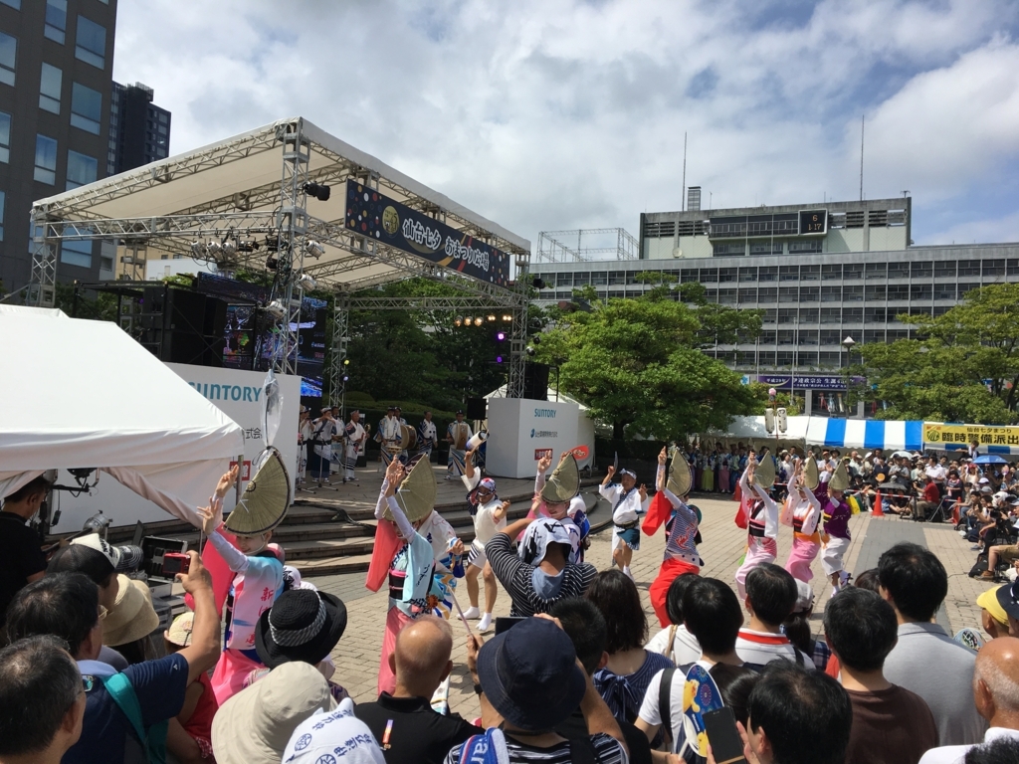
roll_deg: -2.8
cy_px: 382
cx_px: 510
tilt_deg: +4.1
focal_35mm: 29
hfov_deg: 61.7
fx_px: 854
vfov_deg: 48.2
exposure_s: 1/2404
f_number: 2.2
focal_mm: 4.15
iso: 25
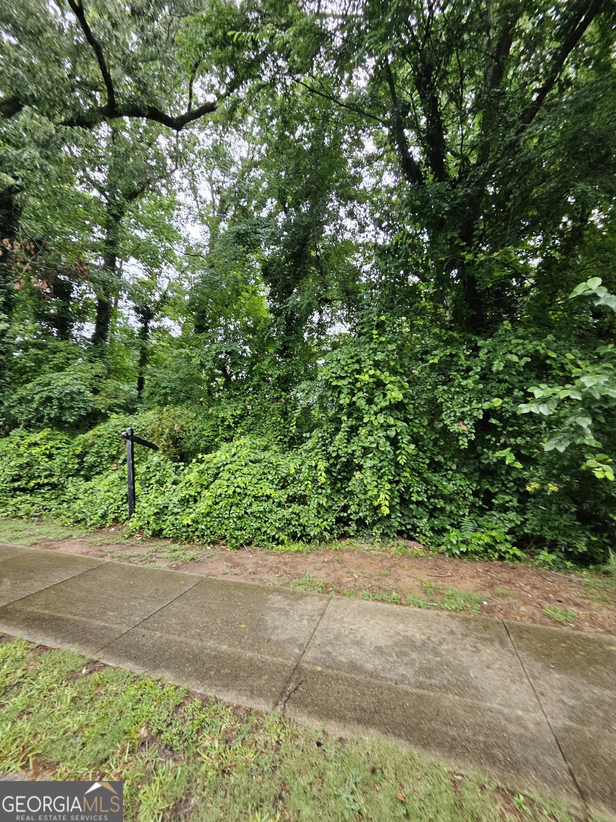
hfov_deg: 89.9
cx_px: 308
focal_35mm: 13
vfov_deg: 106.2
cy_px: 411
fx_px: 308
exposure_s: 1/60
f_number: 2.2
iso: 320
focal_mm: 1.74
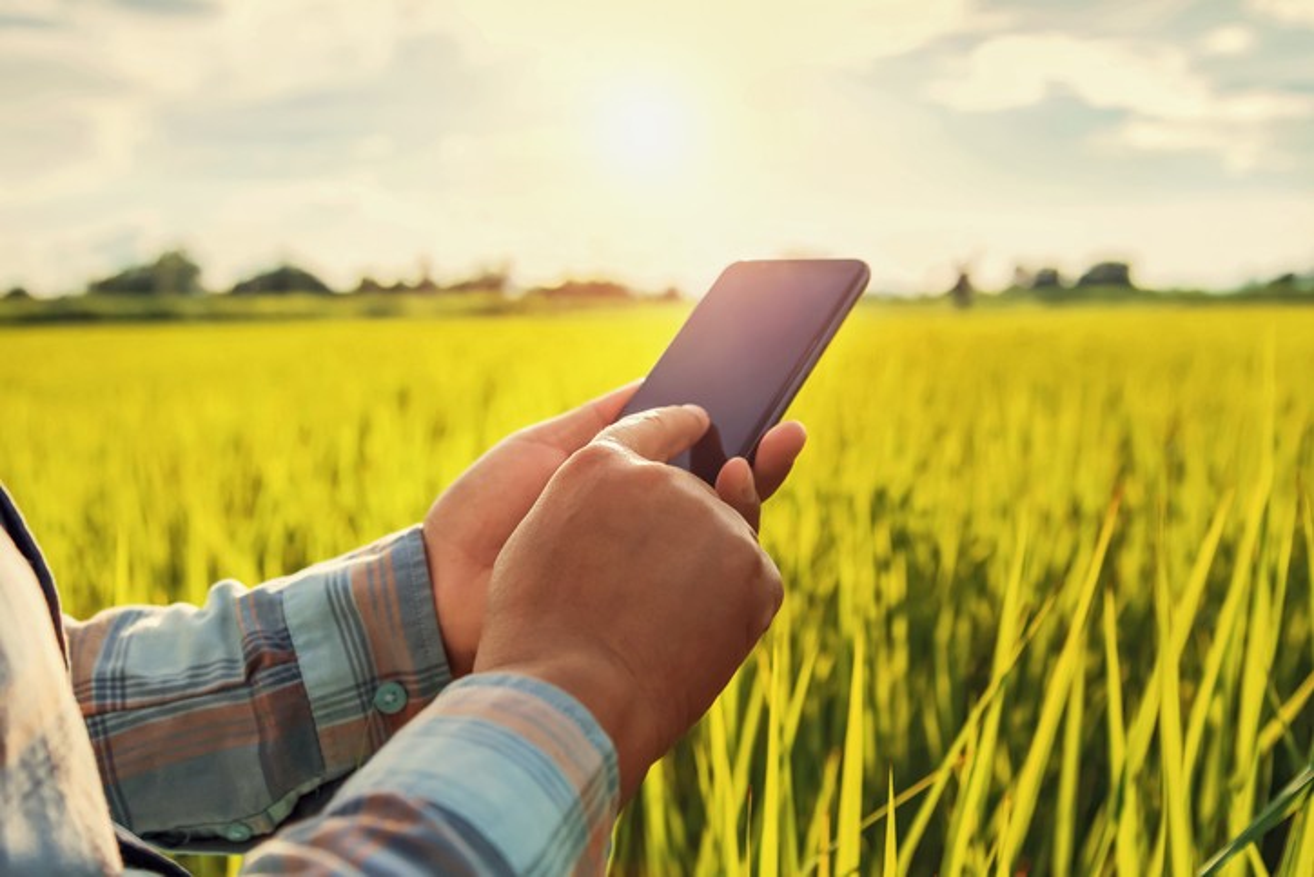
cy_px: 438
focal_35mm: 36
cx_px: 657
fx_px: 1314
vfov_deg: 36.9
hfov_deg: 53.1
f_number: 3.5
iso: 100
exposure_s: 1/2000
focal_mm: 24
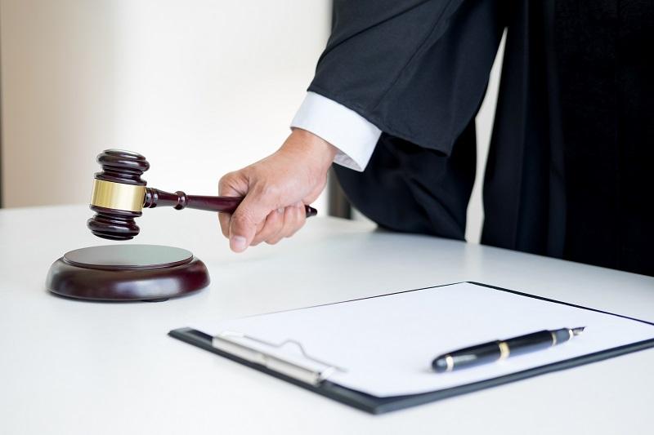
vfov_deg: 25.5
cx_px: 327
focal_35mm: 53
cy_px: 218
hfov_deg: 37.5
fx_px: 963
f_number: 2.8
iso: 200
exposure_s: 1/200
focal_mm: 35
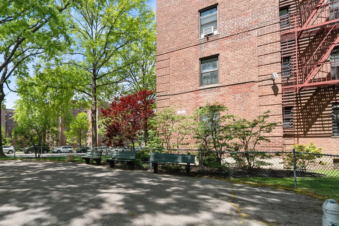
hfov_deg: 83.7
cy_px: 141
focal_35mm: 19
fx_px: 179
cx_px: 111
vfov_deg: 63.7
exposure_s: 1/160
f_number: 9
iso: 640
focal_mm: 14
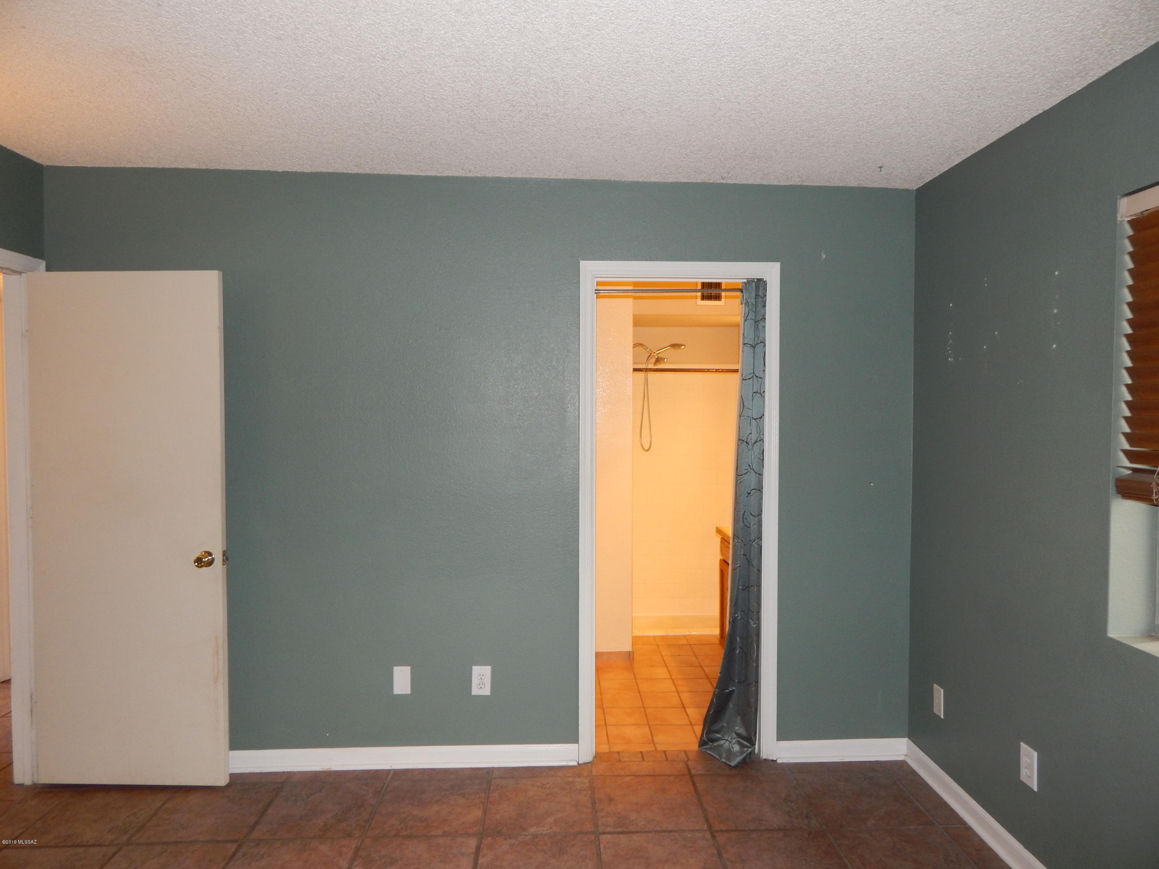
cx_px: 580
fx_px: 770
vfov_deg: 58.9
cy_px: 434
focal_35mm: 23
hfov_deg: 73.9
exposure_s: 1/30
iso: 200
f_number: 3
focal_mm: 4
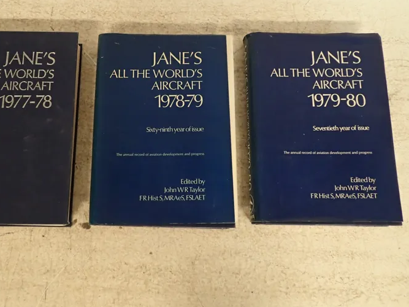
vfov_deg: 39.6
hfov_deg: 51.1
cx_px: 168
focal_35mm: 36
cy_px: 132
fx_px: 425
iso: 500
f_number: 2.3
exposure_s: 1/30
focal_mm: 5.5
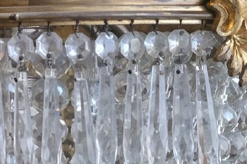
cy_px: 108
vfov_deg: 17.2
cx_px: 7
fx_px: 542
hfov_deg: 24.6
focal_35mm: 79
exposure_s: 1/33
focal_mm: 5.4
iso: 640
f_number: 1.8
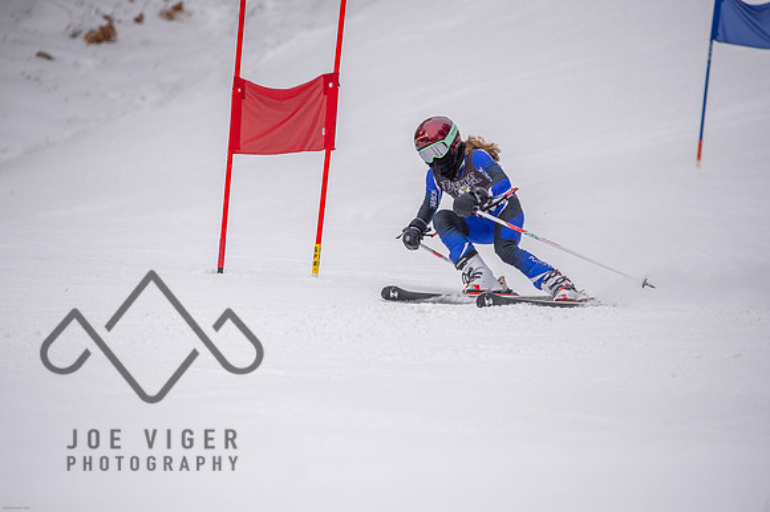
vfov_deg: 3.1
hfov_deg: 4.7
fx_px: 9405
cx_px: 385
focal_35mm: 440
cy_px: 256
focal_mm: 440
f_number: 6.3
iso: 2000
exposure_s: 1/5000
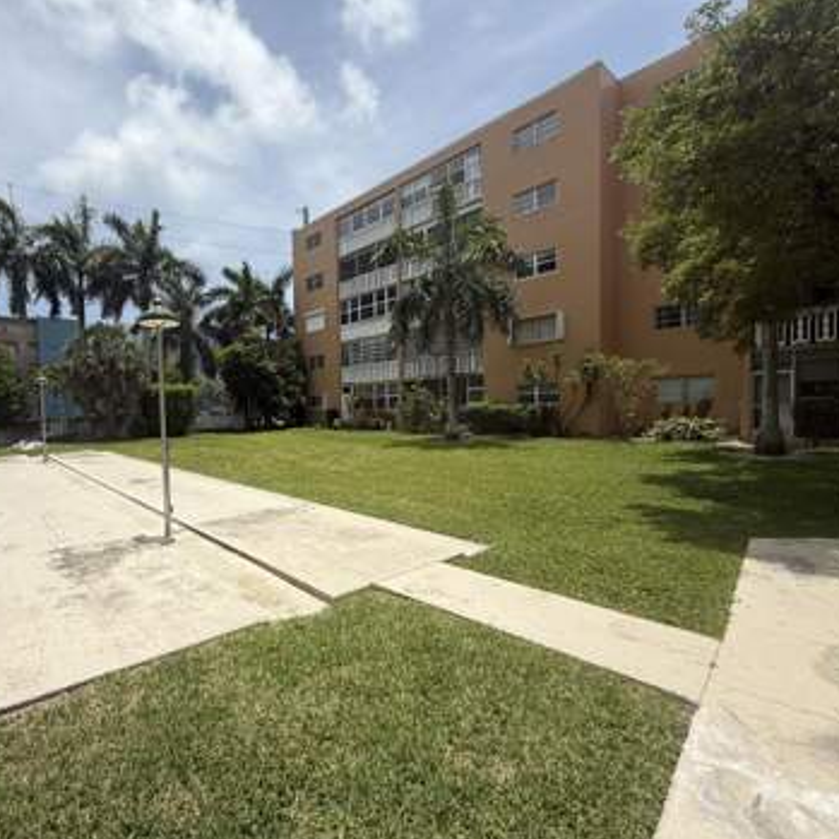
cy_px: 424
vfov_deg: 84.0
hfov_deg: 82.4
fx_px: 466
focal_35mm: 17
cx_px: 315
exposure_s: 1/3663
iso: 50
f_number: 2.2
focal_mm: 2.22
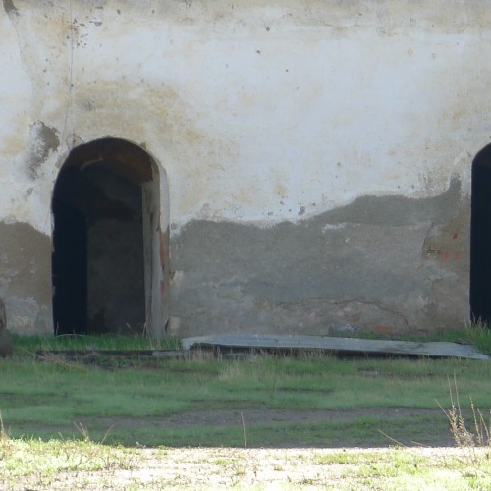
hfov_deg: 7.9
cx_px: 351
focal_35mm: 222
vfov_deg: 7.9
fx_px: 3563
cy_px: 200
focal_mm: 19.2
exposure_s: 1/250
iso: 80
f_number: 3.3
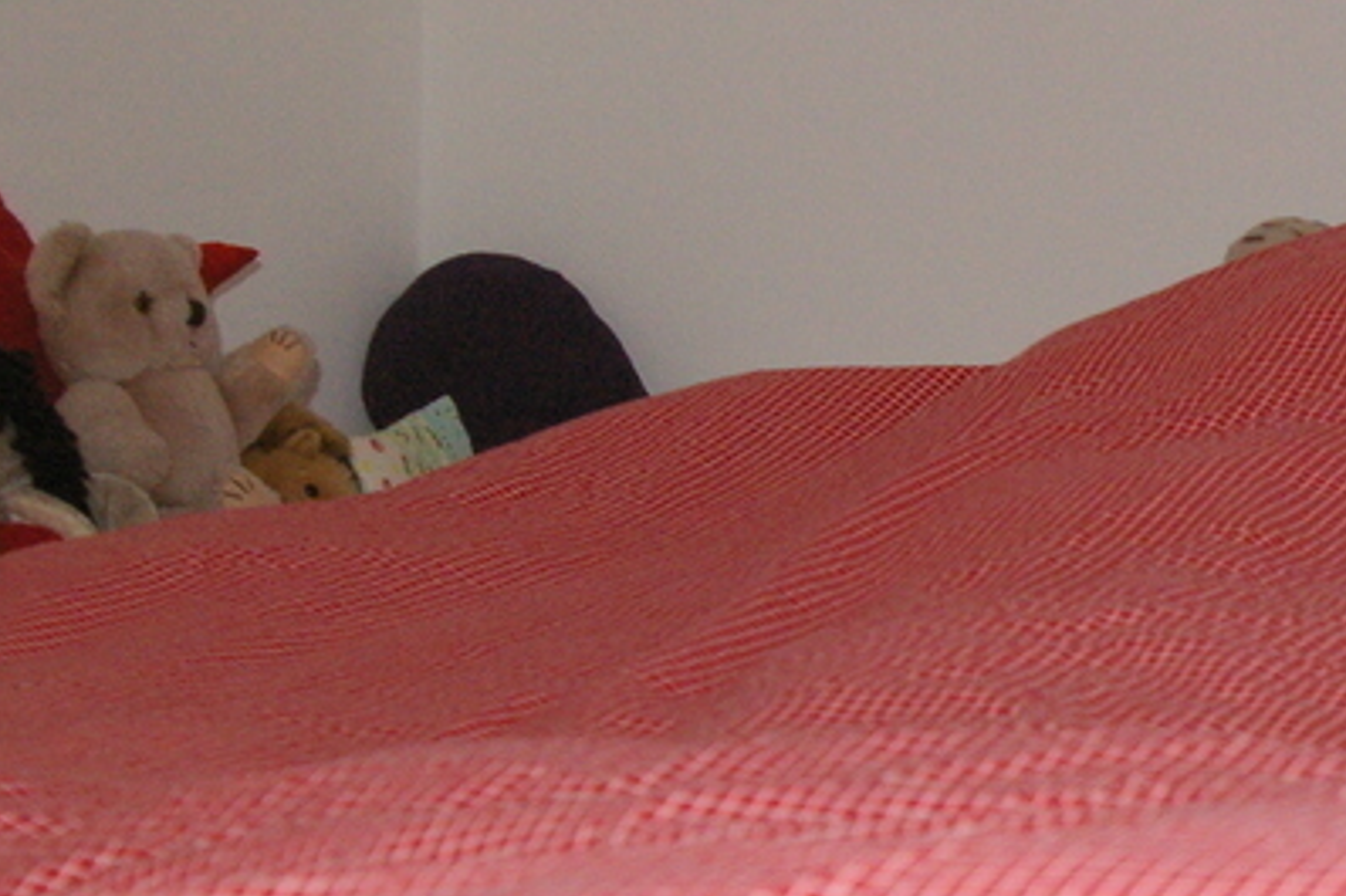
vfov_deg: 12.7
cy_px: 505
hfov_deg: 18.1
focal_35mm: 108
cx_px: 1556
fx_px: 4036
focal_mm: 28
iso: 1600
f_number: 5.6
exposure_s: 1/45
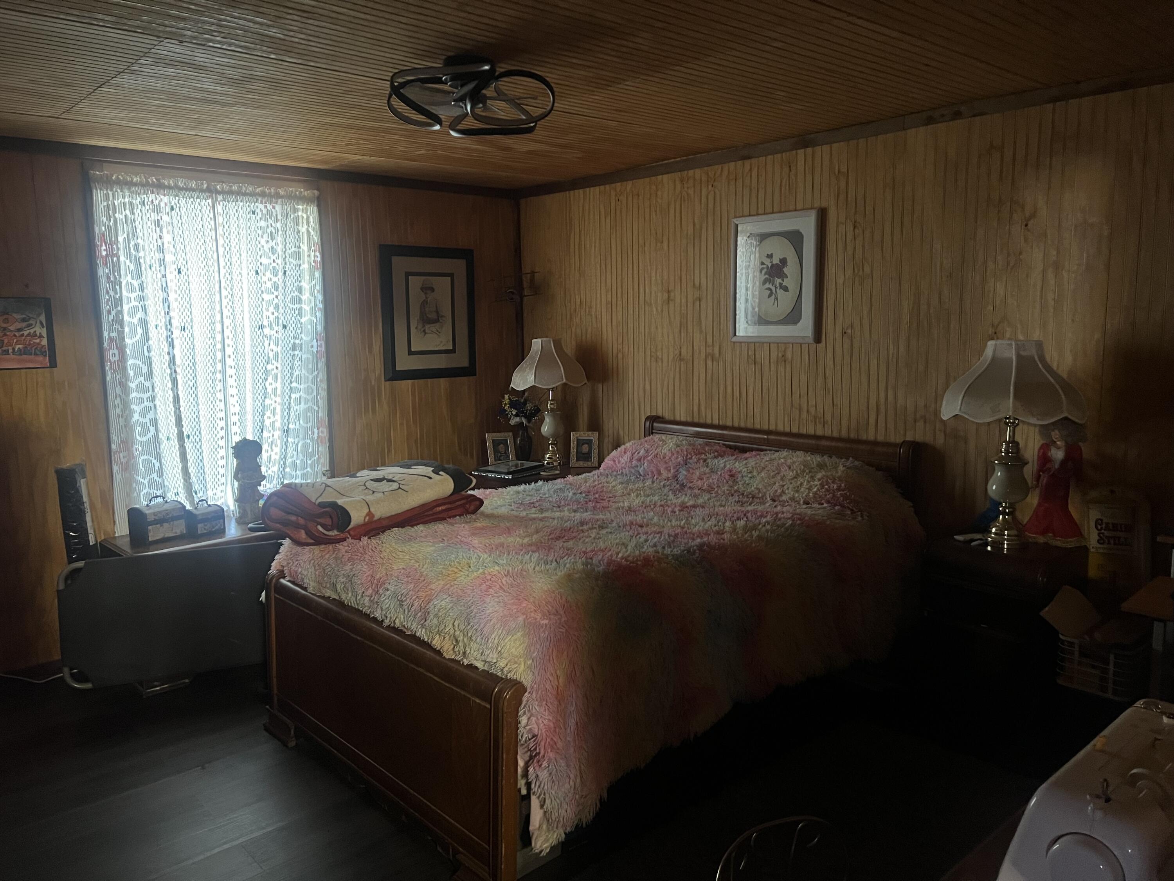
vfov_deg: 53.1
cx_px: 587
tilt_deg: -8.3
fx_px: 882
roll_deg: +1.0
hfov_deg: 67.3
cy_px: 440
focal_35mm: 26
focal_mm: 5.7
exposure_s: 1/30
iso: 640
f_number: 1.5
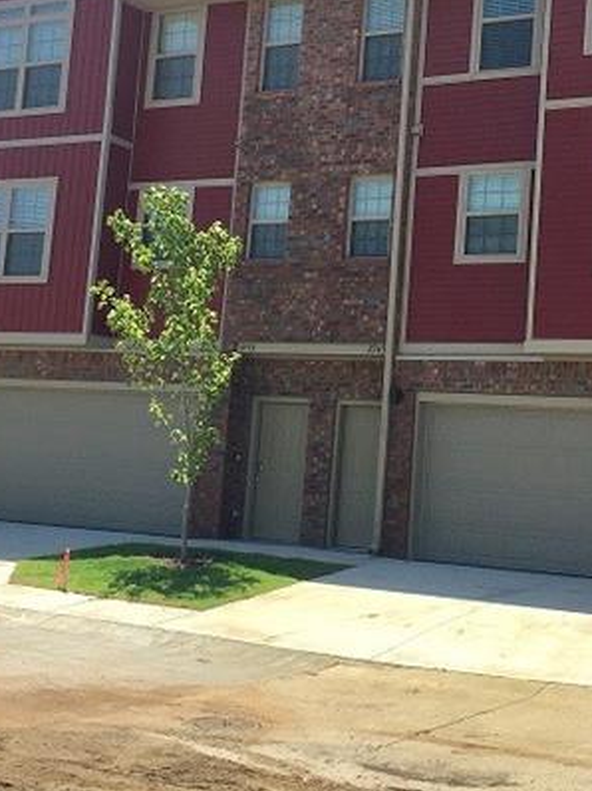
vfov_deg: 34.3
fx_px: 1278
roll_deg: -5.1
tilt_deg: +9.4
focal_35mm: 56
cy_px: 330
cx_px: 419
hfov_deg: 25.9
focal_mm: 4.15
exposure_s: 1/1883
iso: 32
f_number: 2.2
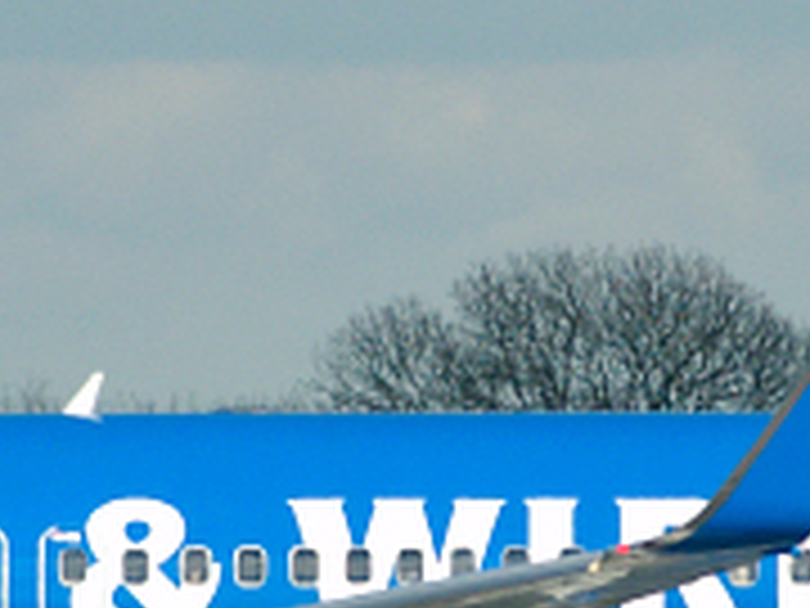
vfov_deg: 1.0
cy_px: 484
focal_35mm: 1443
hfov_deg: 1.4
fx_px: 33766
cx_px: 284
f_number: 9
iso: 200
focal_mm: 180
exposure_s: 1/801
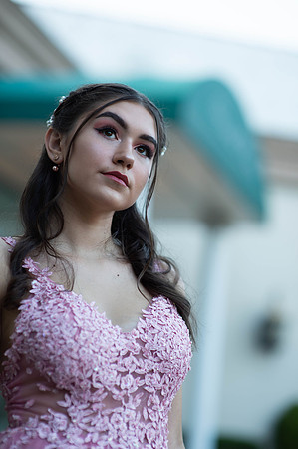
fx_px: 1058
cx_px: 149
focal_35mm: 85
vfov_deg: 23.9
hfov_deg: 16.0
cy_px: 224
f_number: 2
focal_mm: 85
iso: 250
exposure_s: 1/640
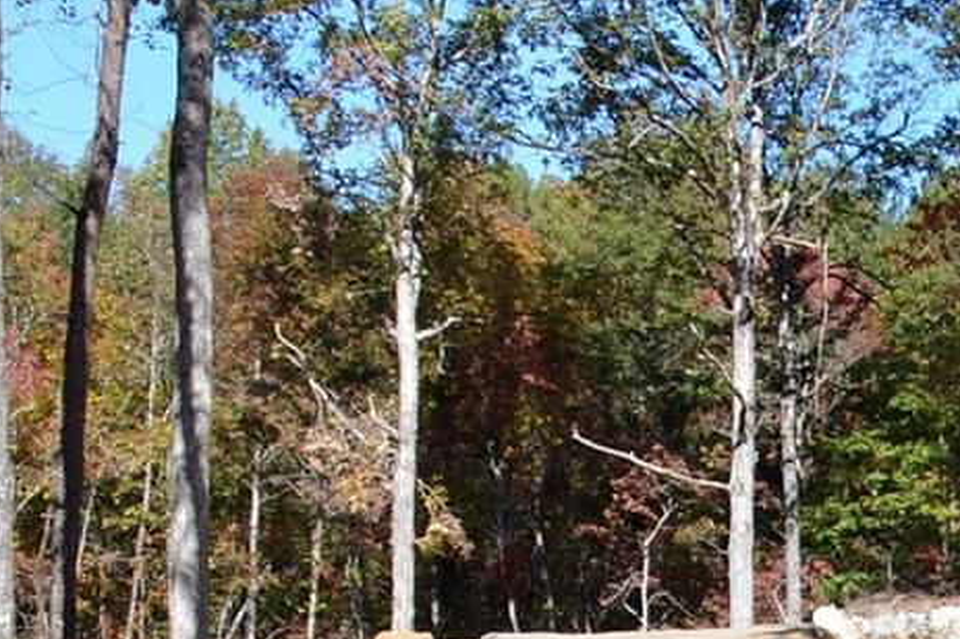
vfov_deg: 8.3
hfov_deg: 12.5
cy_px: 1122
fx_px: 4237
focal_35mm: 159
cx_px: 1261
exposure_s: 1/250
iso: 140
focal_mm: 24
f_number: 8
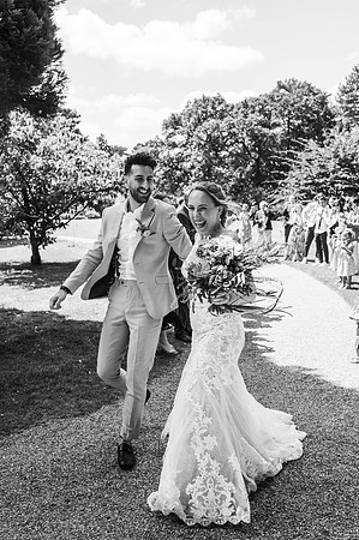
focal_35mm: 35
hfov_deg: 37.8
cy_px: 270
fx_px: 525
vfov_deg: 54.5
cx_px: 180
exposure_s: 1/500
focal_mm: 35
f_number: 4.5
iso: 100
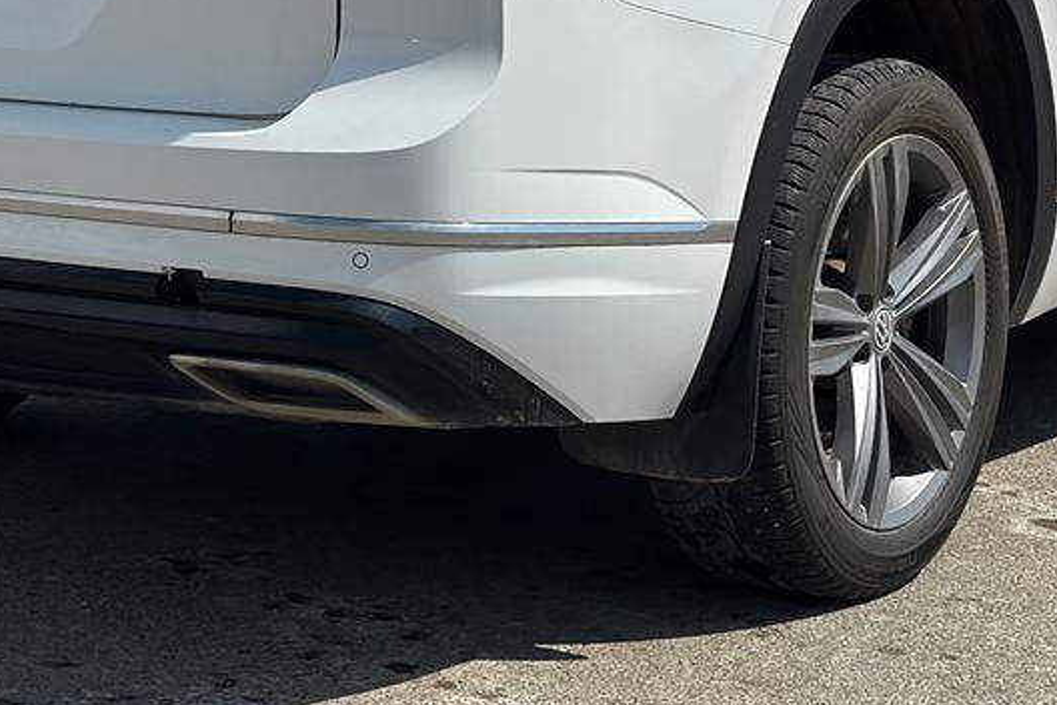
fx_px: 3552
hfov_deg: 16.9
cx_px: 629
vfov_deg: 11.2
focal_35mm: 121
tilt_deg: -3.5
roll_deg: +2.1
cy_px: -46
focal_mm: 6.86
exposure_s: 1/13699
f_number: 1.78
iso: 100
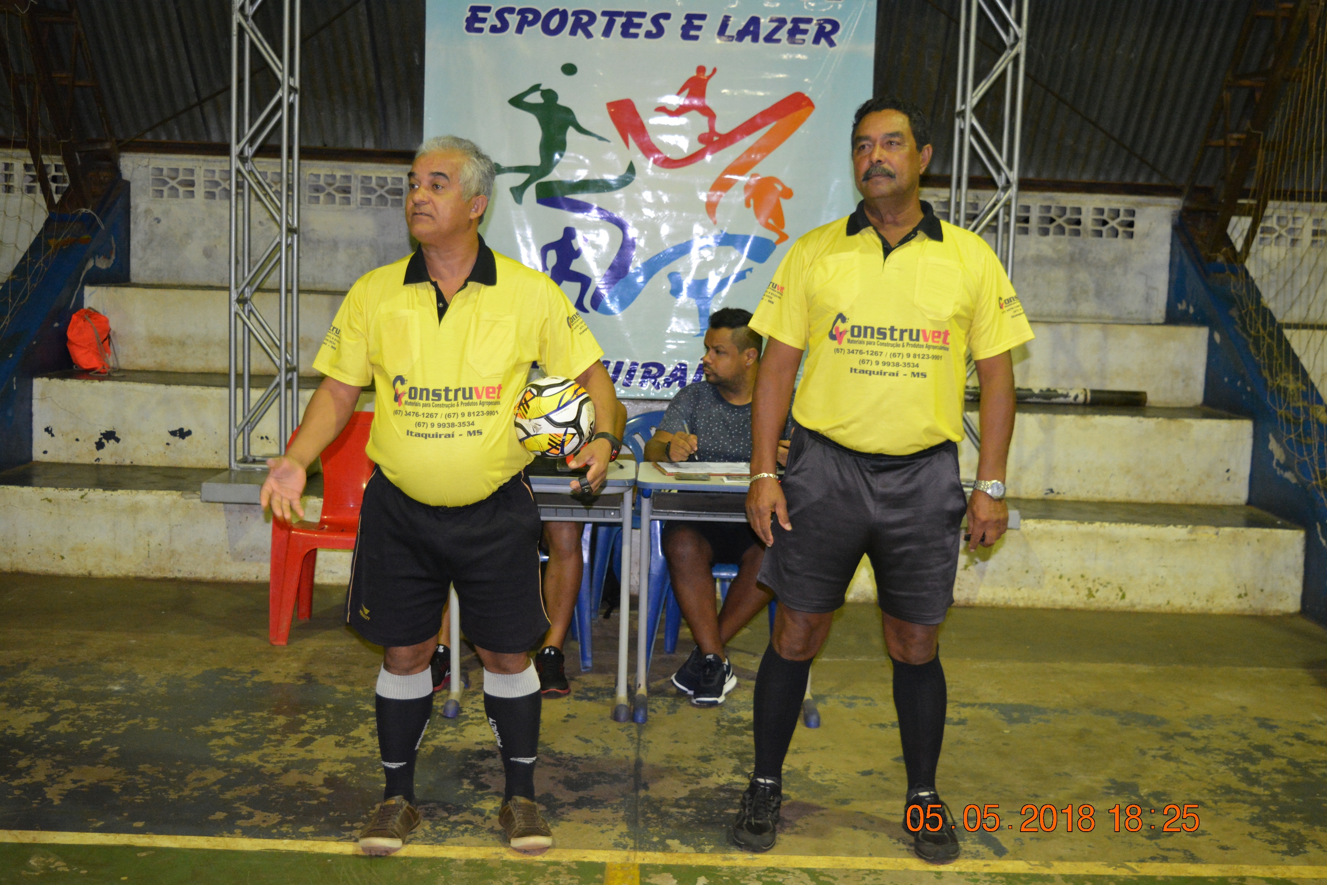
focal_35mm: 44
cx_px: 664
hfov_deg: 45.0
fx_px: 1603
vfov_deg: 30.8
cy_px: 442
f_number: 4.2
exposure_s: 1/60
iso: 2500
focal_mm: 29
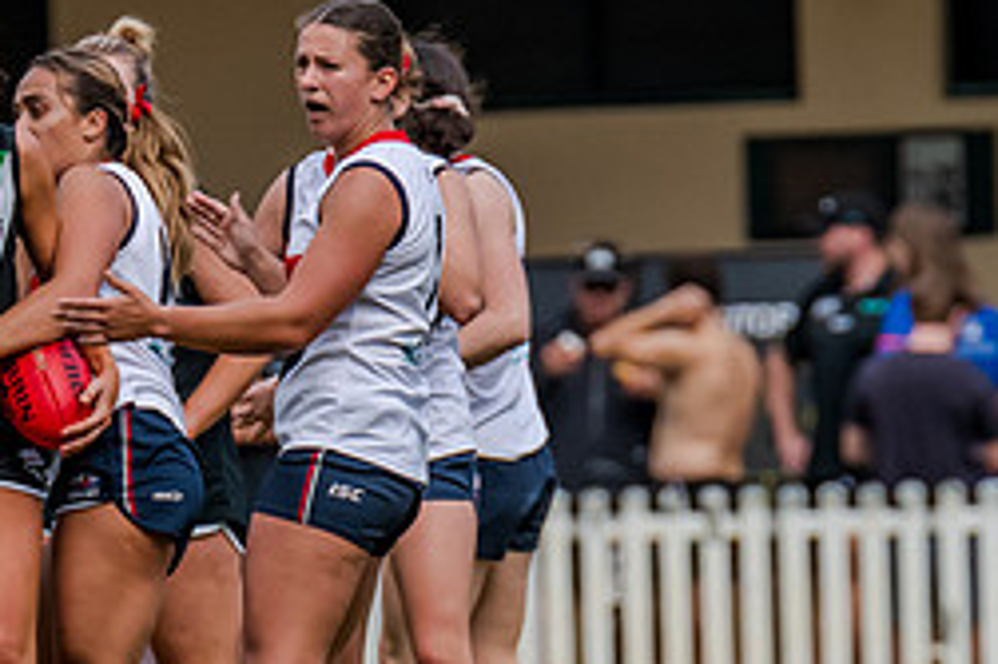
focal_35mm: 1341
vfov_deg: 1.0
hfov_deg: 1.5
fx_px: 37150
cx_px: -63
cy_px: 410
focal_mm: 380
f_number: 5.6
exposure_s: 1/1600
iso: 800
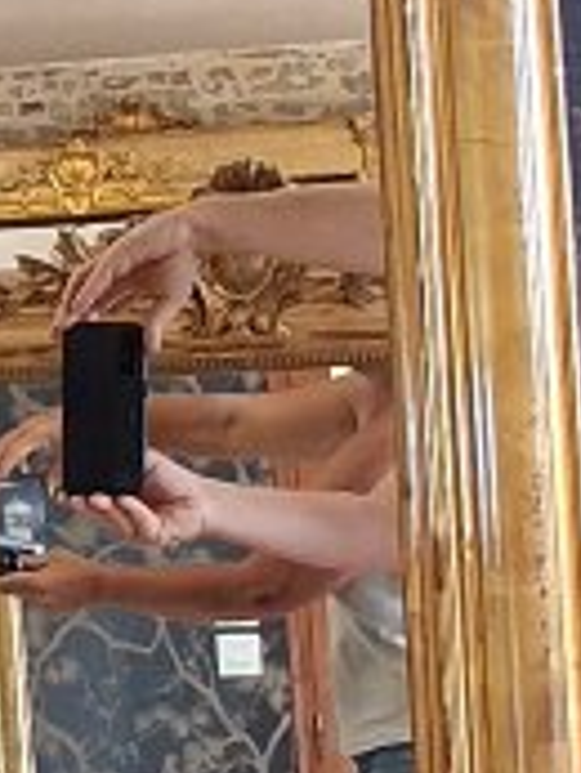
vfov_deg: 17.7
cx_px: -442
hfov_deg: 12.3
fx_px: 2481
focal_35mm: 111
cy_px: 362
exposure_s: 1/50
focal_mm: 1.64
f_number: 2.2
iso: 160
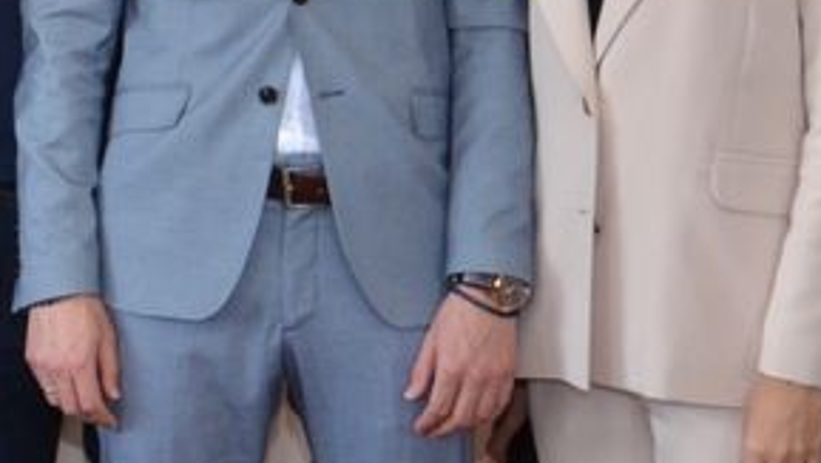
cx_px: -338
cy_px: -41
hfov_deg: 12.9
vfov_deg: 7.6
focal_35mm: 160
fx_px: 3475
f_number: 3.8
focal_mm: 21
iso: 640
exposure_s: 1/250
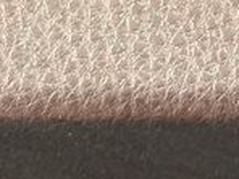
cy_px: -298
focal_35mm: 332
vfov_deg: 4.4
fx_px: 2292
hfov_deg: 5.7
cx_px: 607
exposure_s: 1/40
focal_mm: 6.76
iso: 400
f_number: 1.78
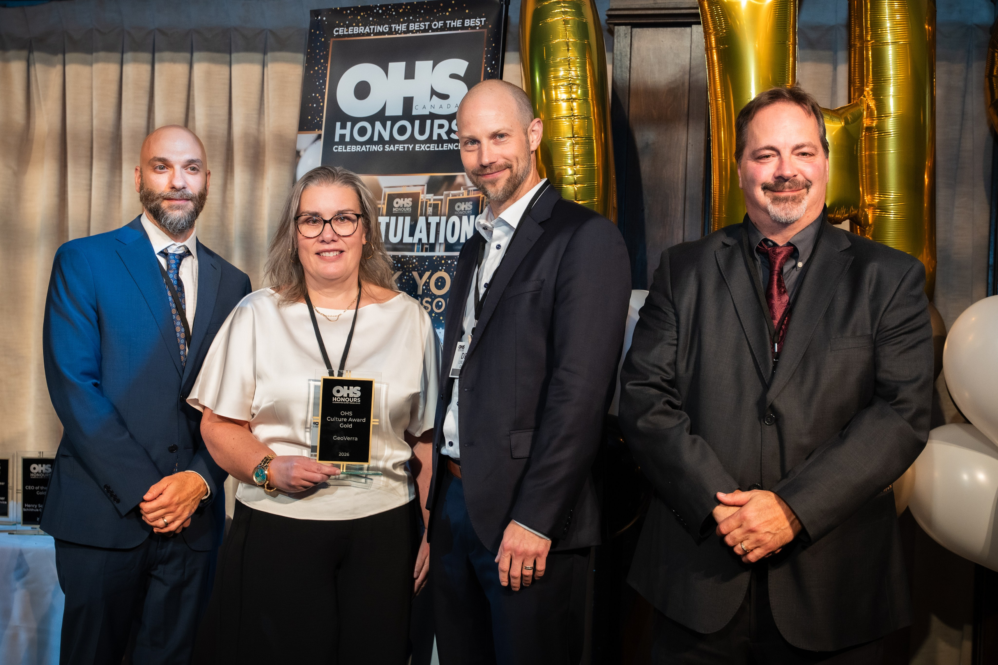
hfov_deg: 39.3
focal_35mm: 50
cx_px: 510
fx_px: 1399
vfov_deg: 26.7
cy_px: 330
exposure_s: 1/160
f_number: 4
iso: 1250
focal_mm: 46.1
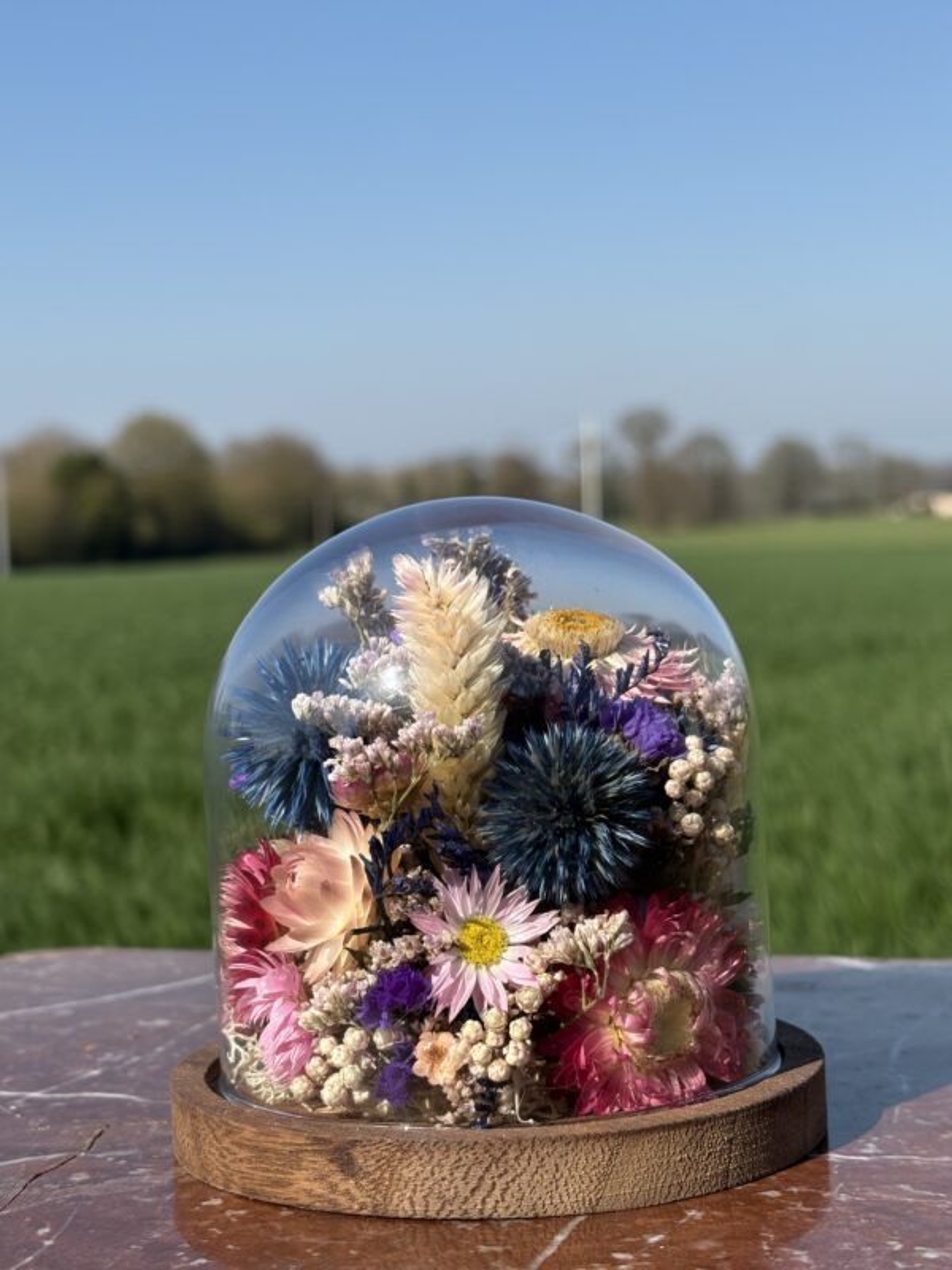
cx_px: 476
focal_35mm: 52
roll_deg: +2.0
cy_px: 635
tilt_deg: -3.8
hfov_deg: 28.0
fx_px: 1907
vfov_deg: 36.8
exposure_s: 1/3279
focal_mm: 5.96
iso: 32
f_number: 1.6
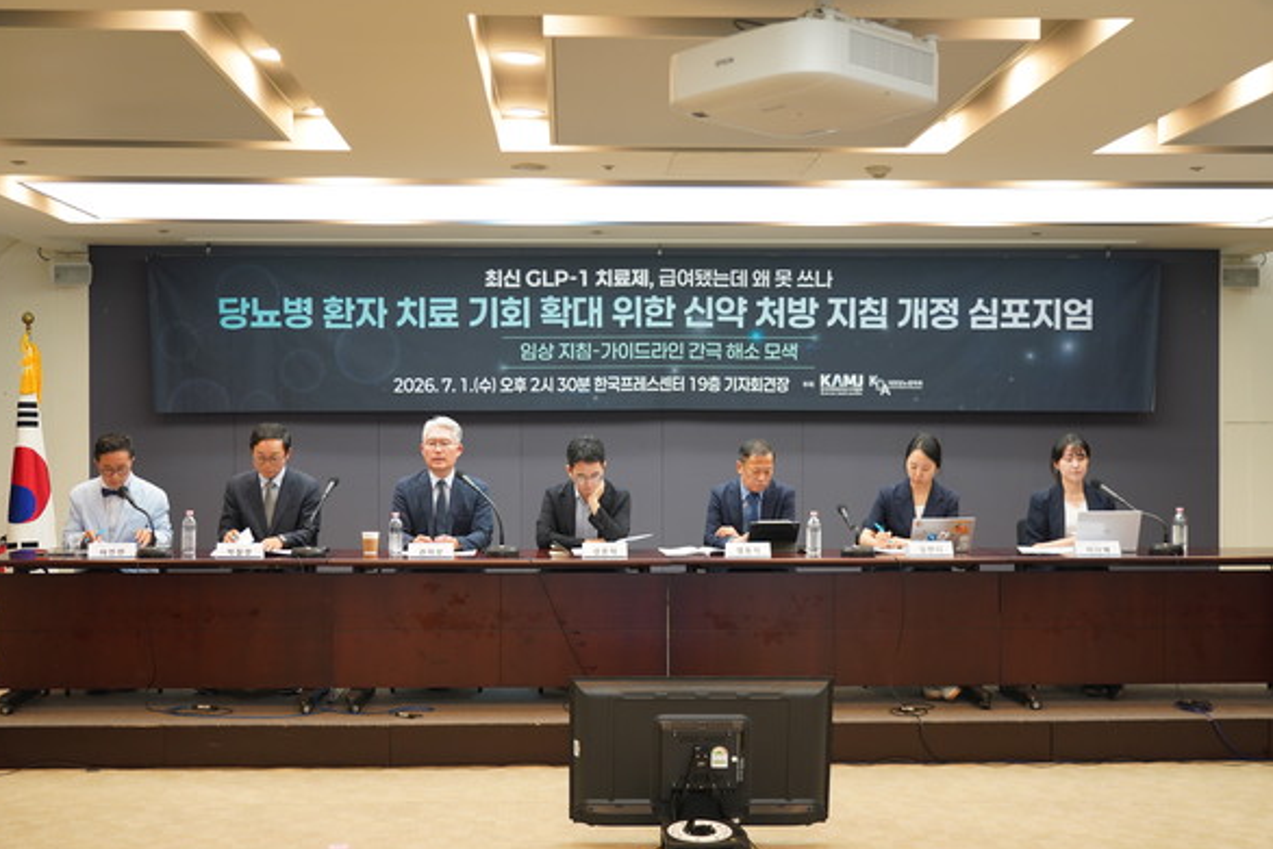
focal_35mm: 43
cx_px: 623
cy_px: 421
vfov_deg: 31.2
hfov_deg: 45.4
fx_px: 1521
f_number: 4
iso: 1000
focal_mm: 42
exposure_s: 1/100
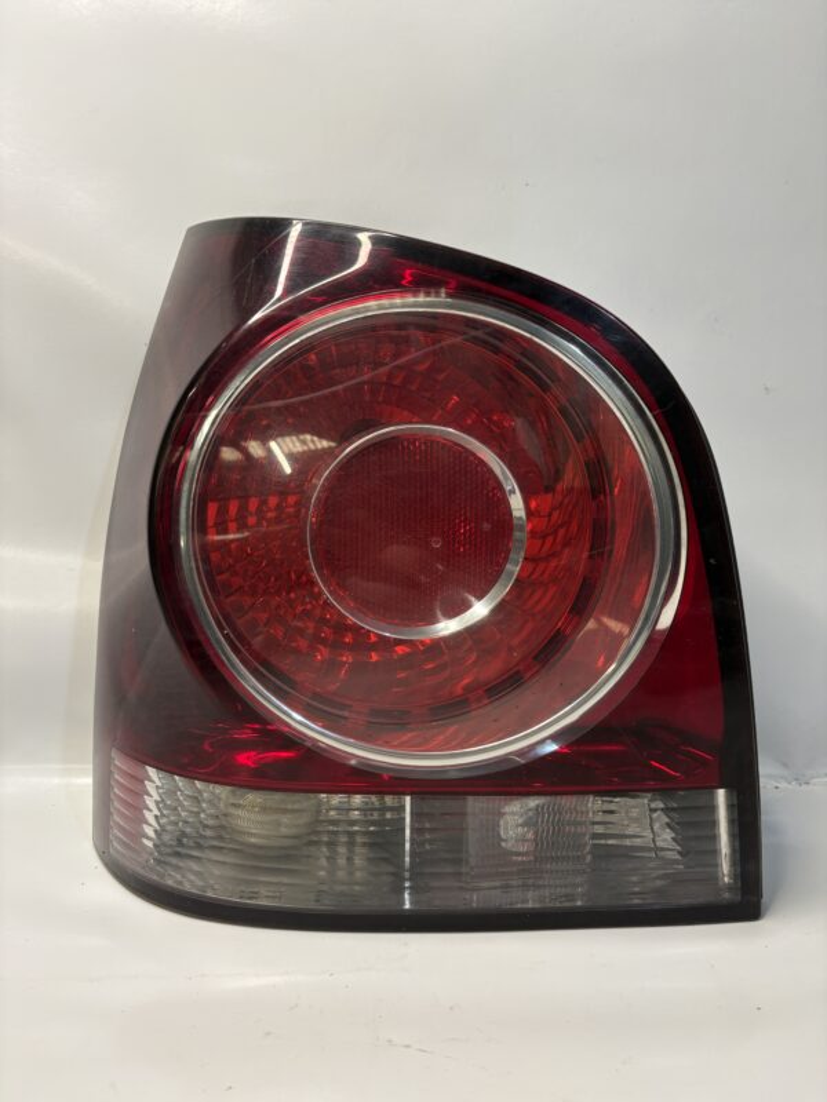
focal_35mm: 26
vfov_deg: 67.3
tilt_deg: -12.6
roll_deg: +0.4
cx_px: 414
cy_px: 551
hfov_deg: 53.1
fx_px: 828
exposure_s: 1/50
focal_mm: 5.96
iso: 100
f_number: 1.6
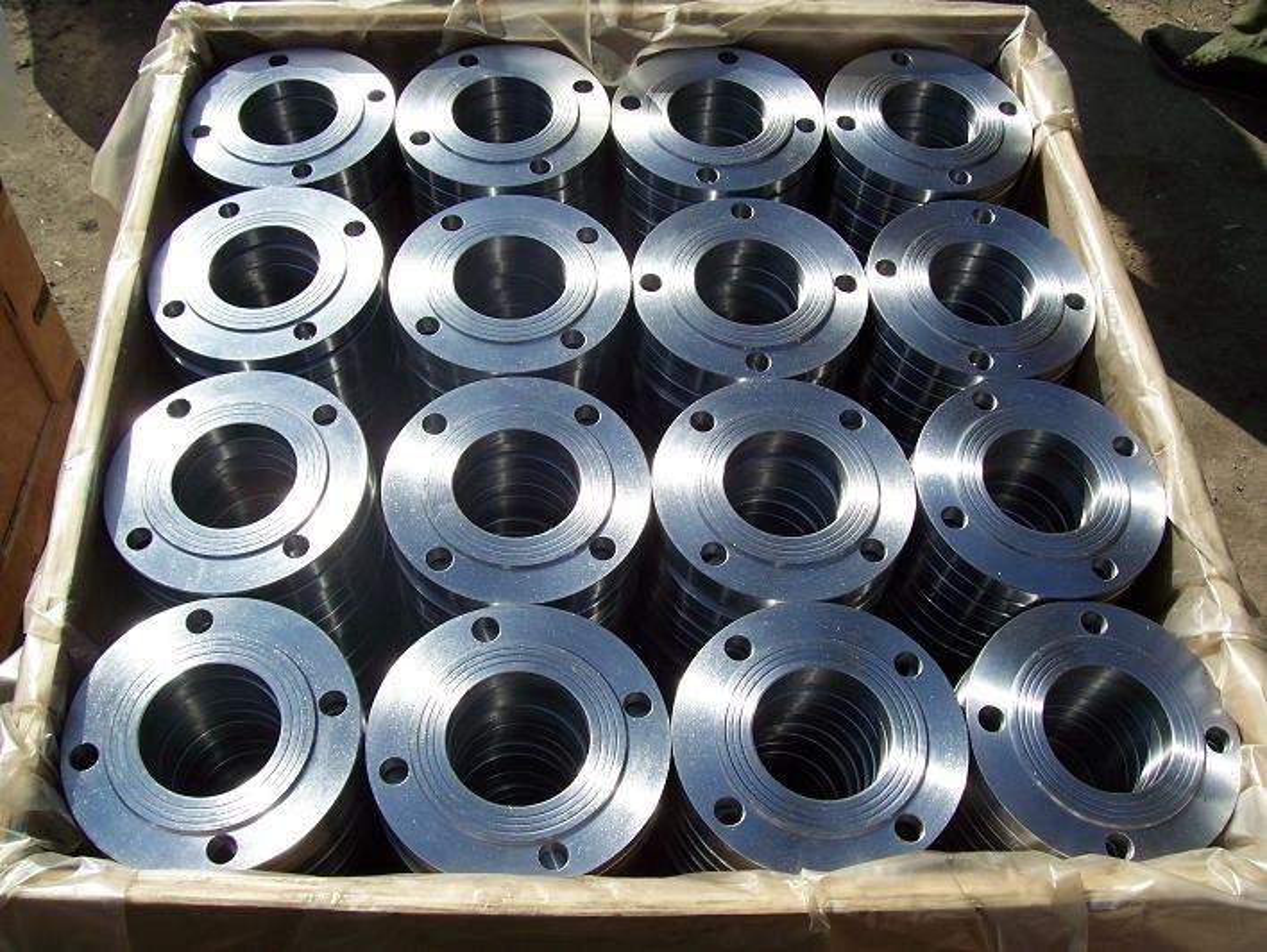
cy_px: 476
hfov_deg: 53.9
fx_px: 1245
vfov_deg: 41.8
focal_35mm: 34
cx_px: 634
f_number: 5.1
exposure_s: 1/400
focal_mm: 5.6
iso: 80
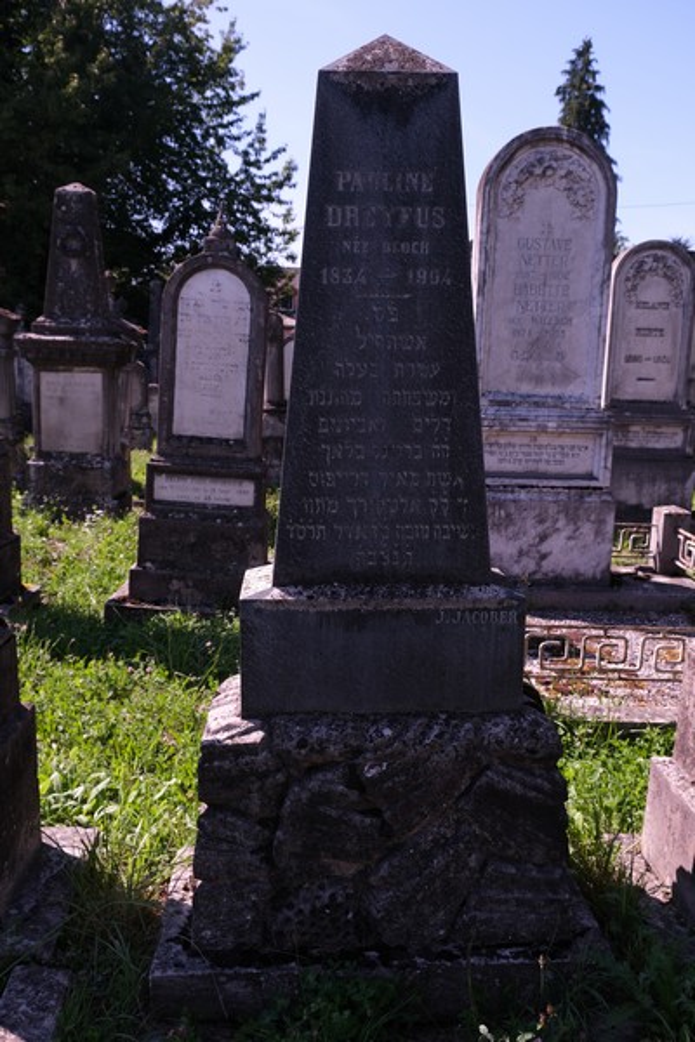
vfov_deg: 58.7
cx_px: 348
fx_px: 927
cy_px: 521
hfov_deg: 41.1
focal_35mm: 32
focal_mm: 21.4
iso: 160
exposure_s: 1/320
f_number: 5.6
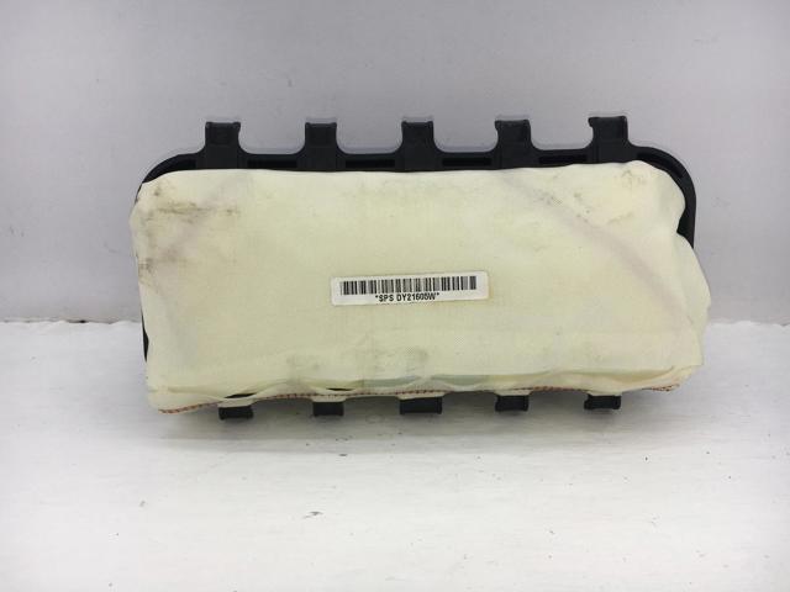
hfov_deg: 61.7
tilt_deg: -15.8
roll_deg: +1.0
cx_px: 395
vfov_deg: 48.2
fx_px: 662
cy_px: 296
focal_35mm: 29
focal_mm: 4.15
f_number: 2.2
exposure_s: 1/466
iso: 25
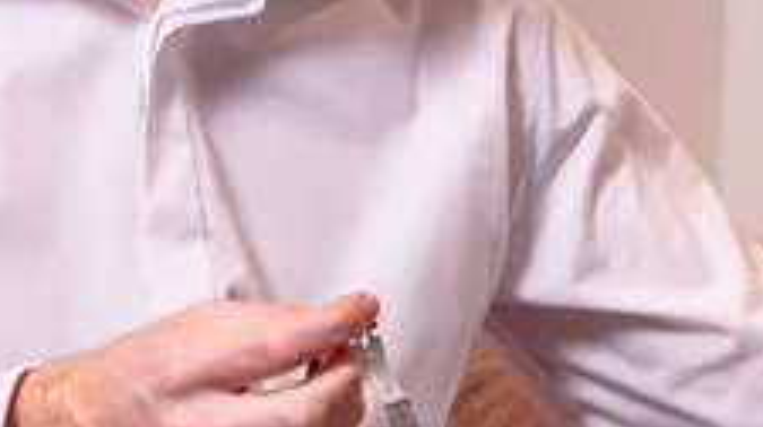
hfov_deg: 7.3
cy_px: 205
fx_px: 5982
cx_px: 783
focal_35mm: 296
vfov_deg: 4.1
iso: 250
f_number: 3.2
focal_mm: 62
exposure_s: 1/200
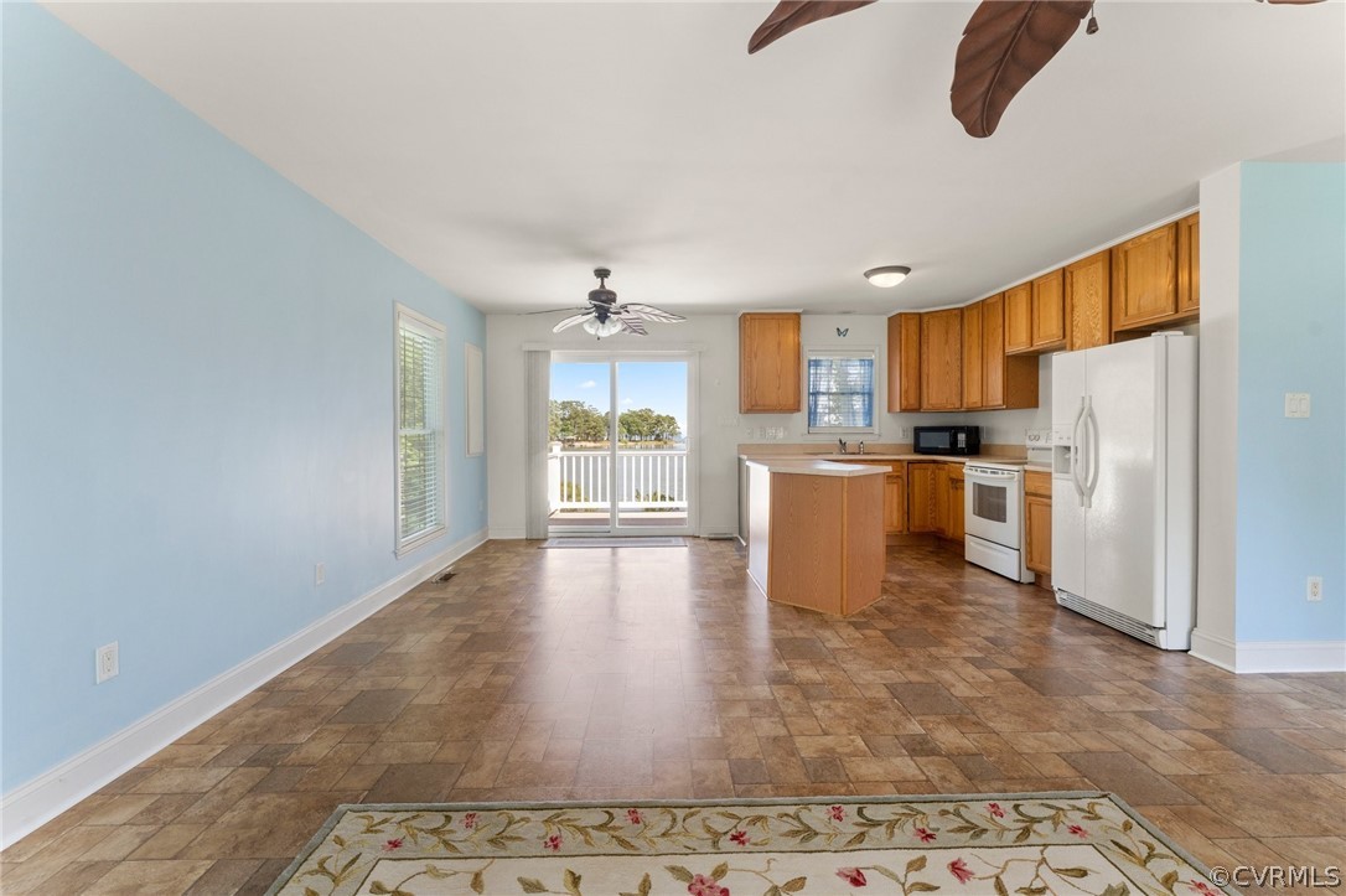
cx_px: 673
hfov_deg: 98.9
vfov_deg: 75.8
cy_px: 448
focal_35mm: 15
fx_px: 575
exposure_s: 1/60
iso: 1000
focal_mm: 15.4
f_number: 7.1
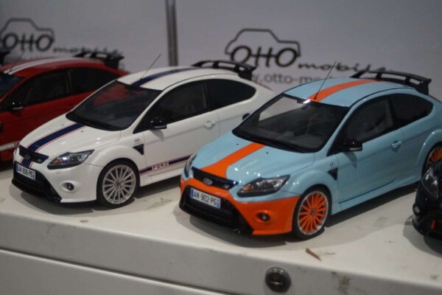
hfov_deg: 37.9
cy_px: 148
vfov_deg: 25.8
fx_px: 645
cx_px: 221
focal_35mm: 52
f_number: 4
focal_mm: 35
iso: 3200
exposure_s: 1/160
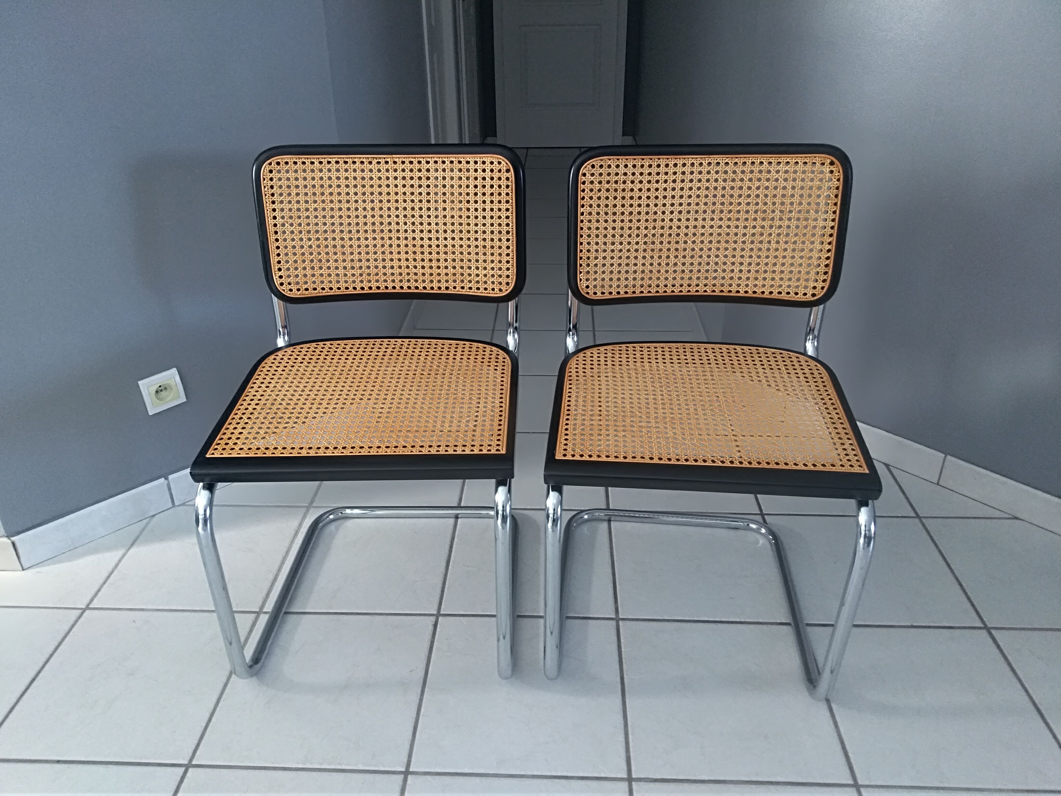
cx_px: 530
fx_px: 797
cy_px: 398
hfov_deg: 67.3
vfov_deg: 53.1
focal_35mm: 26
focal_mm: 3.54
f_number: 2
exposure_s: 1/33.3
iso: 295
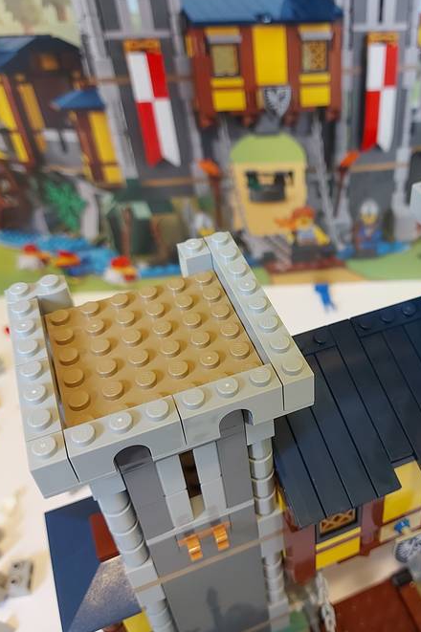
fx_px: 597
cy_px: 312
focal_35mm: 34
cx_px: 312
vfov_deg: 55.8
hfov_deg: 37.9
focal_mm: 5.23
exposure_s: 1/33
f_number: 1.8
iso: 200
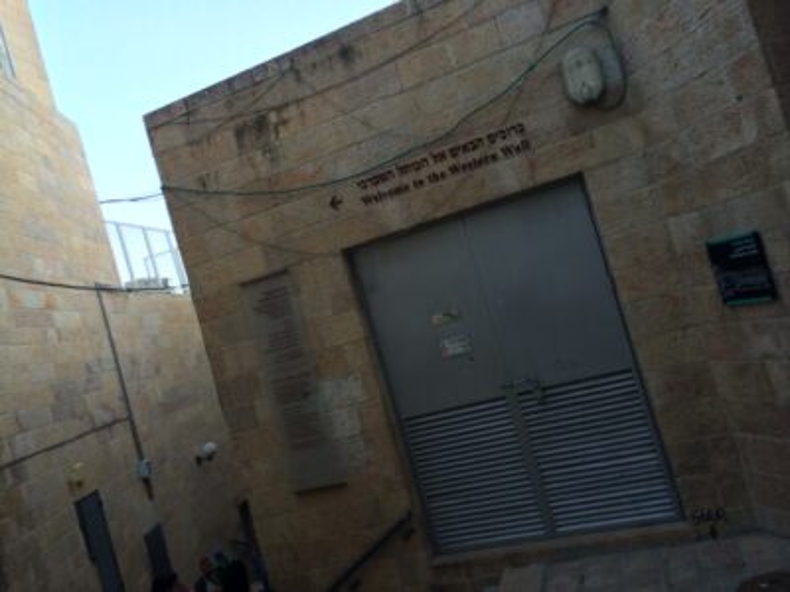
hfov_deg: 60.0
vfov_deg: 46.8
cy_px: 296
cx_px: 395
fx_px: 685
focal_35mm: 30
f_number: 2.2
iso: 50
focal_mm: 4.12
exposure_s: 1/120
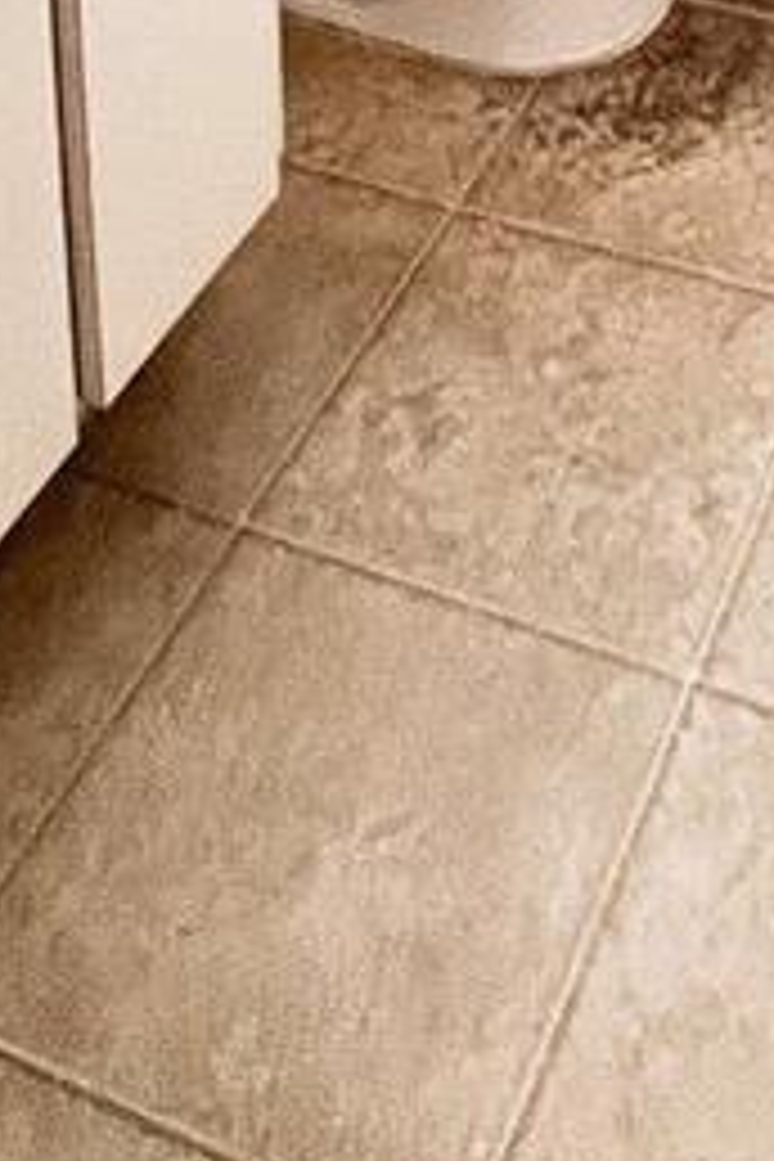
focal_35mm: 63
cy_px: -1044
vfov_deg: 20.1
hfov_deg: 21.3
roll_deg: +1.1
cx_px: 621
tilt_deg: -7.0
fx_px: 2032
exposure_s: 1/120
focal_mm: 1.57
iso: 100
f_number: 1.8
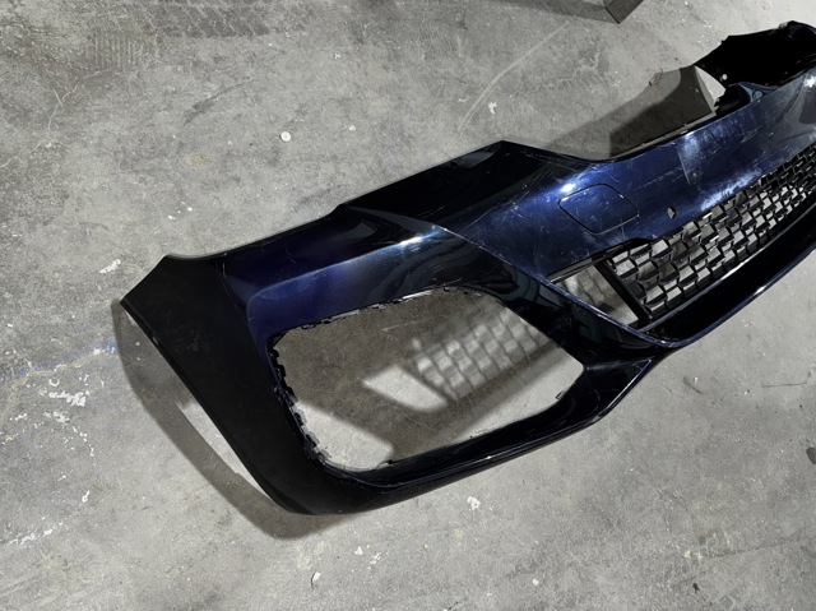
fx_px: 565
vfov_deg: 56.8
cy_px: 306
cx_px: 408
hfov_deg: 71.6
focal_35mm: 24
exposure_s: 1/15
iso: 100
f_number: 1.78
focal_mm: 6.76
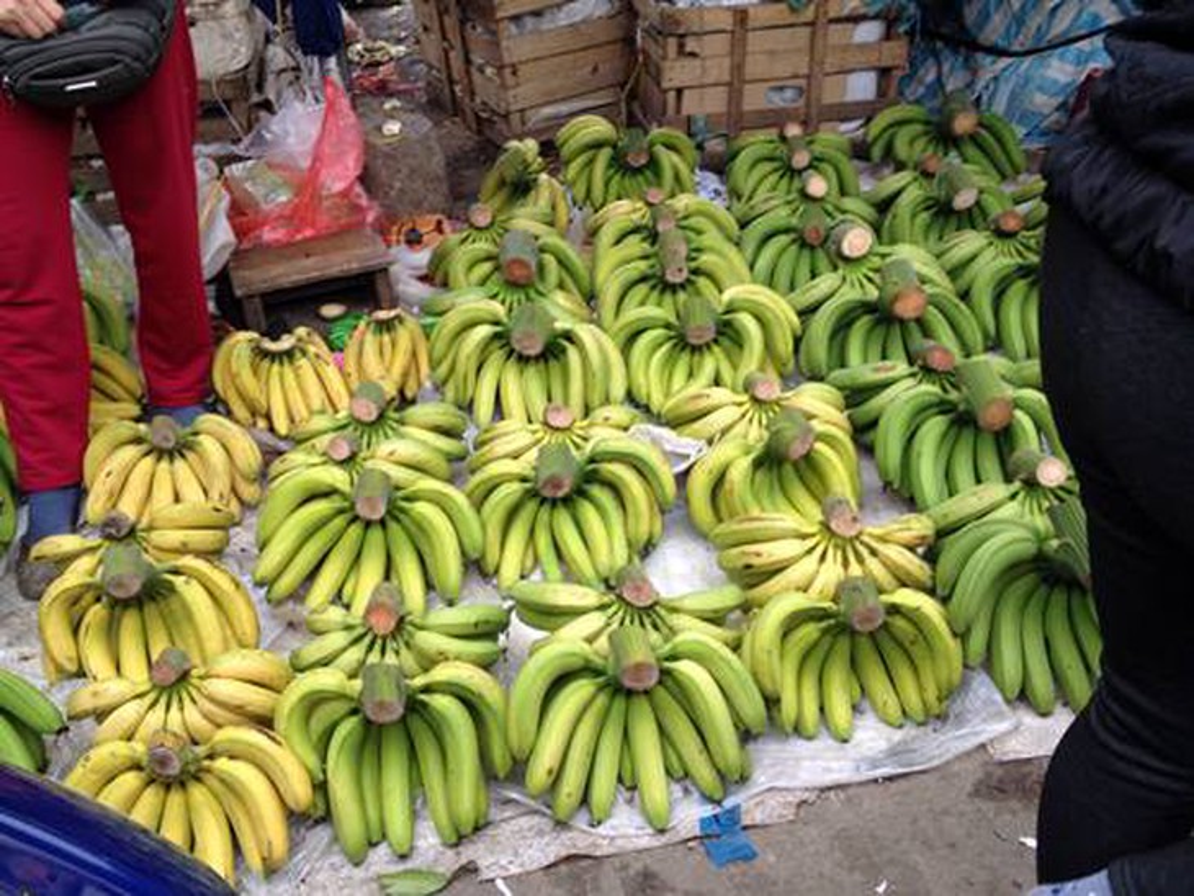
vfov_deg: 40.7
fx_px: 1208
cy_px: 448
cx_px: 597
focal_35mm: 35
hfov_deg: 52.6
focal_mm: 4.28
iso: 50
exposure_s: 1/141
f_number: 2.4
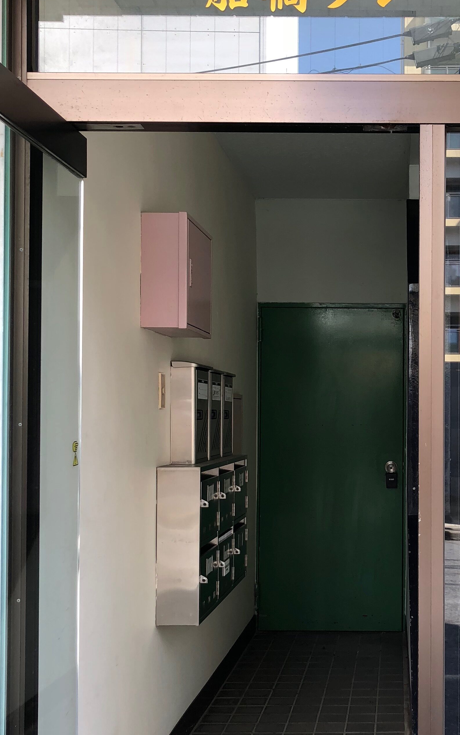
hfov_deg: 25.7
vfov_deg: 41.0
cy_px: 405
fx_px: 983
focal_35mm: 49
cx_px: 388
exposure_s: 1/100
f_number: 1.8
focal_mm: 3.99
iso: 25
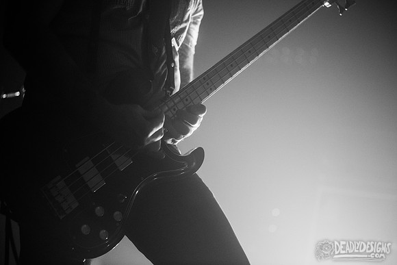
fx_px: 882
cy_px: 132
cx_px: 198
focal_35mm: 80
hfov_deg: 25.4
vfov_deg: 17.1
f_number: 2.8
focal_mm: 80
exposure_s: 1/125
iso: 1250
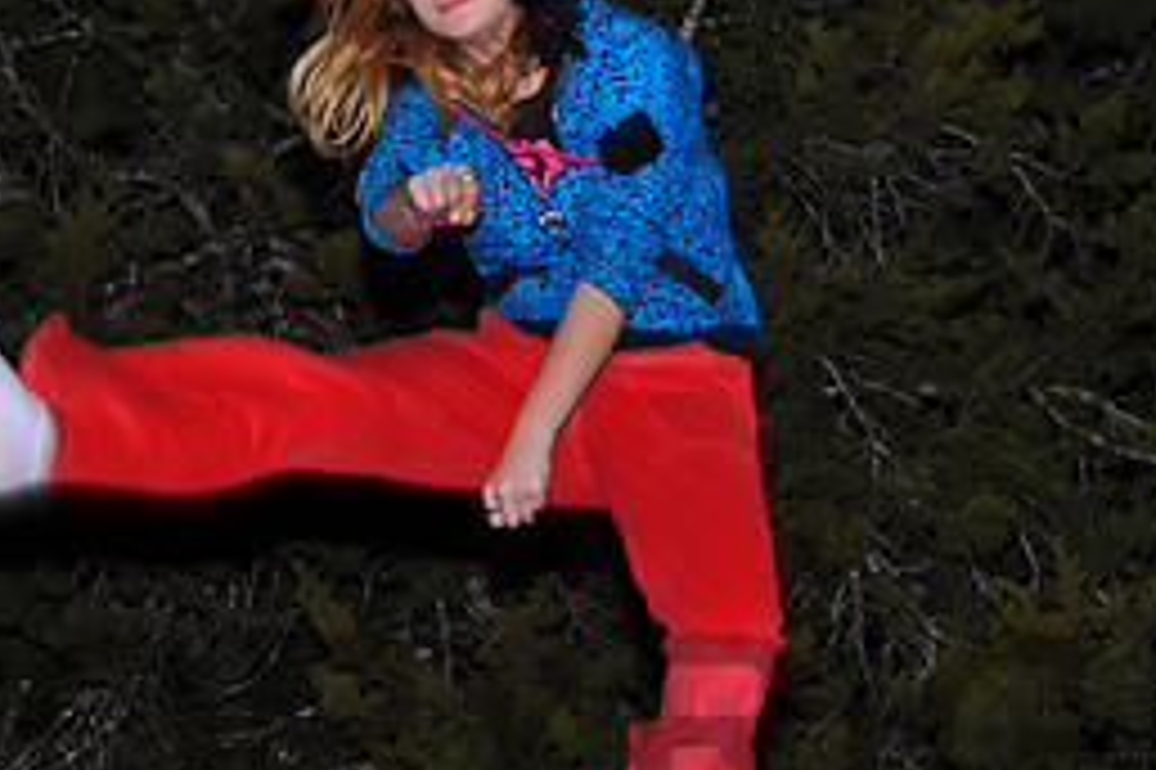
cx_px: 657
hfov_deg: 12.2
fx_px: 5423
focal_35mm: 169
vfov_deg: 8.1
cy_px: 574
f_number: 5.6
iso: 200
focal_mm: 50
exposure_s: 1/60
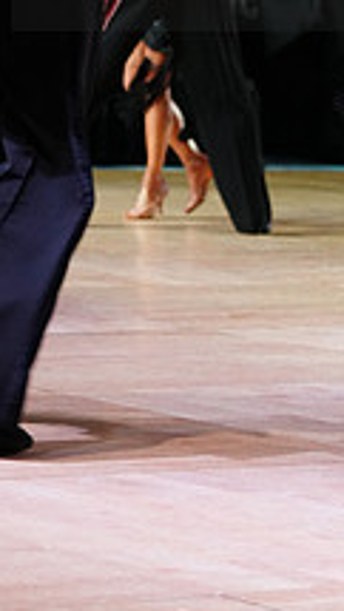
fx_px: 3566
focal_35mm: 220
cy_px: -63
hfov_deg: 5.5
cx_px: 405
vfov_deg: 9.7
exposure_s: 1/320
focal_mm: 78
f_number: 4
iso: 2500
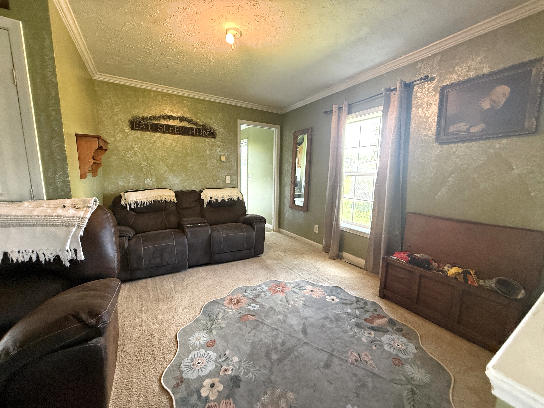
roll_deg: +0.5
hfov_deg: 102.1
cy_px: 204
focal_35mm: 14
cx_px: 272
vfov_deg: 85.7
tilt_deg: -10.4
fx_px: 220
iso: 250
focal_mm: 2.22
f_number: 2.2
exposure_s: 1/60
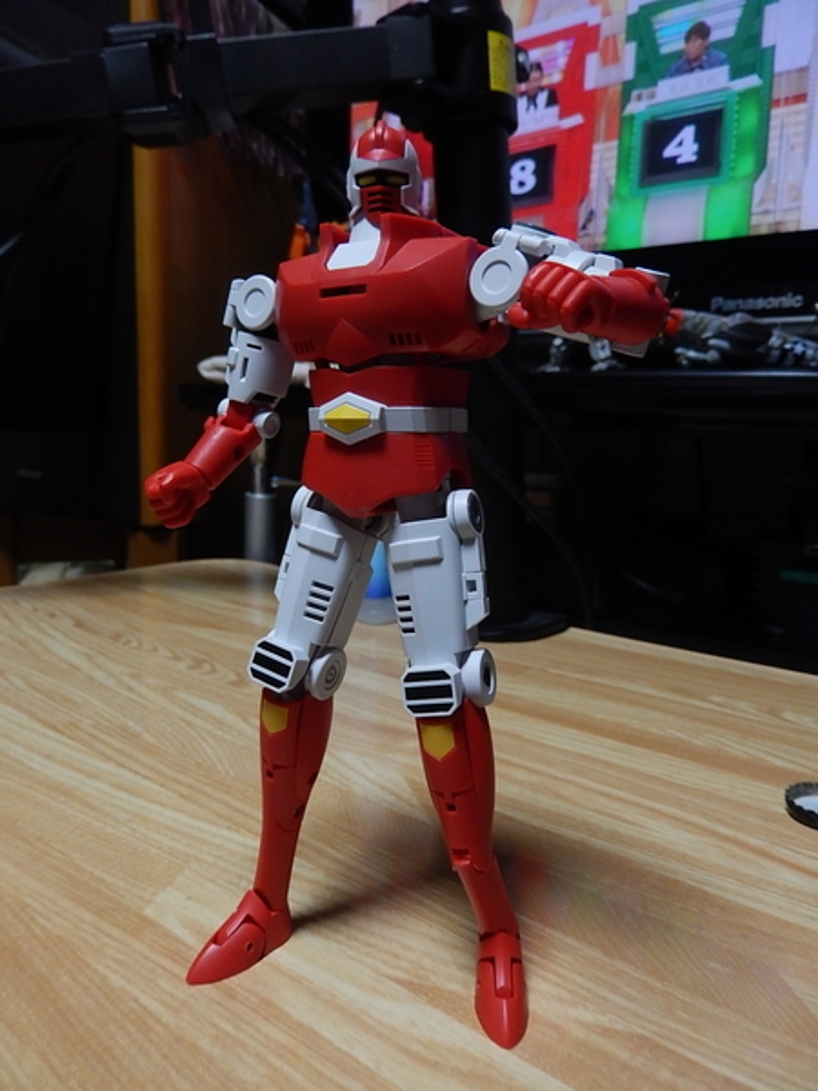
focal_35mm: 25
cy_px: 546
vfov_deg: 69.4
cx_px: 409
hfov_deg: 54.9
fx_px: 788
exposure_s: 1/30
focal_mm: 4.5
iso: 360
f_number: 3.4
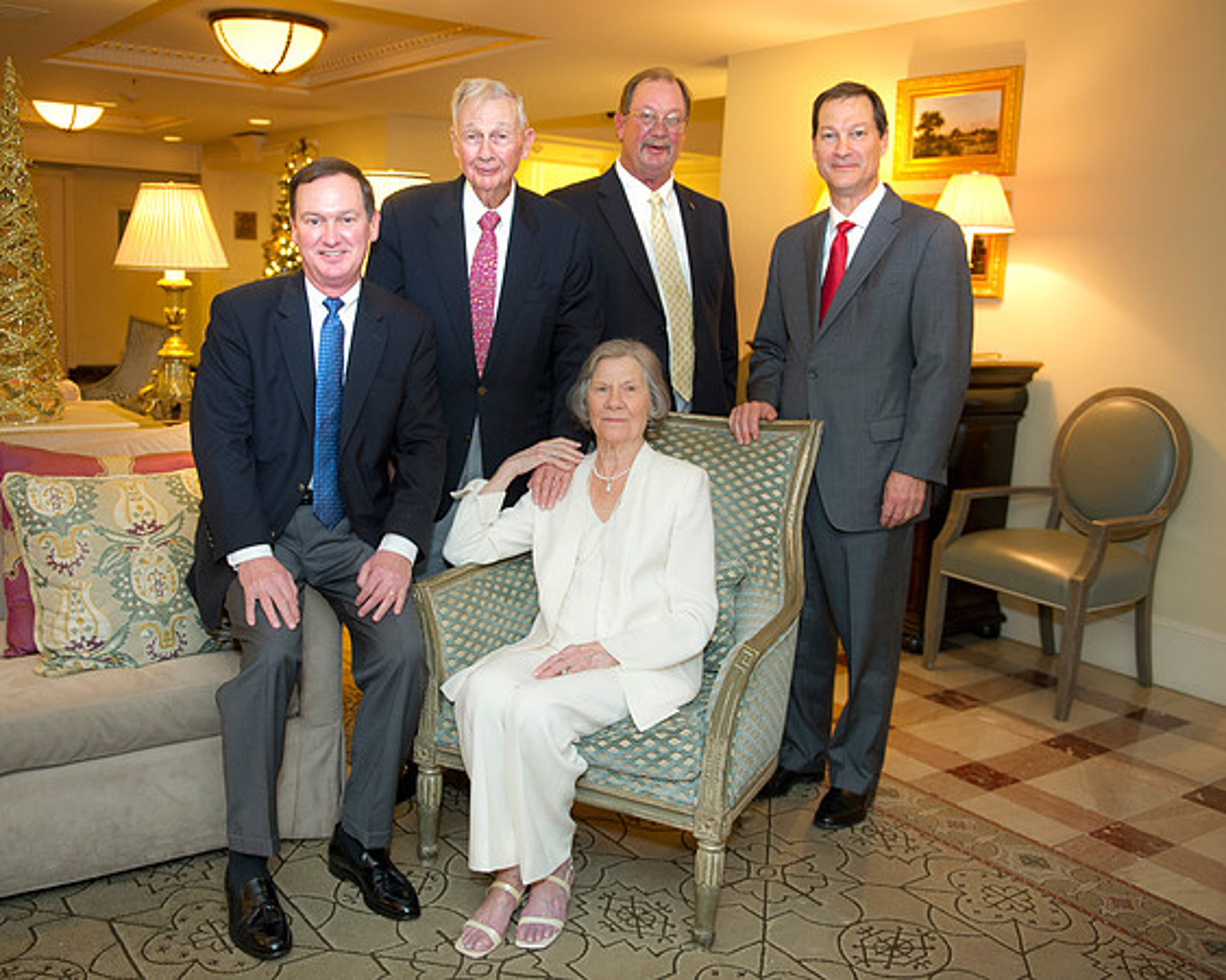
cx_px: 556
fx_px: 1238
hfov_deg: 52.6
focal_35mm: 34
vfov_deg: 43.2
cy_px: 468
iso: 1250
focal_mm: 29
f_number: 3.2
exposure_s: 1/60
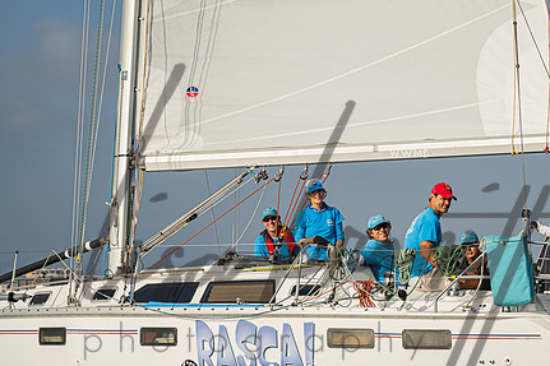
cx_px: 404
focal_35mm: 129
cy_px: 186
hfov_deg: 15.8
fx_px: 1970
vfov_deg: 10.6
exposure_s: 1/5000
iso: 200
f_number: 4
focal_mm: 70
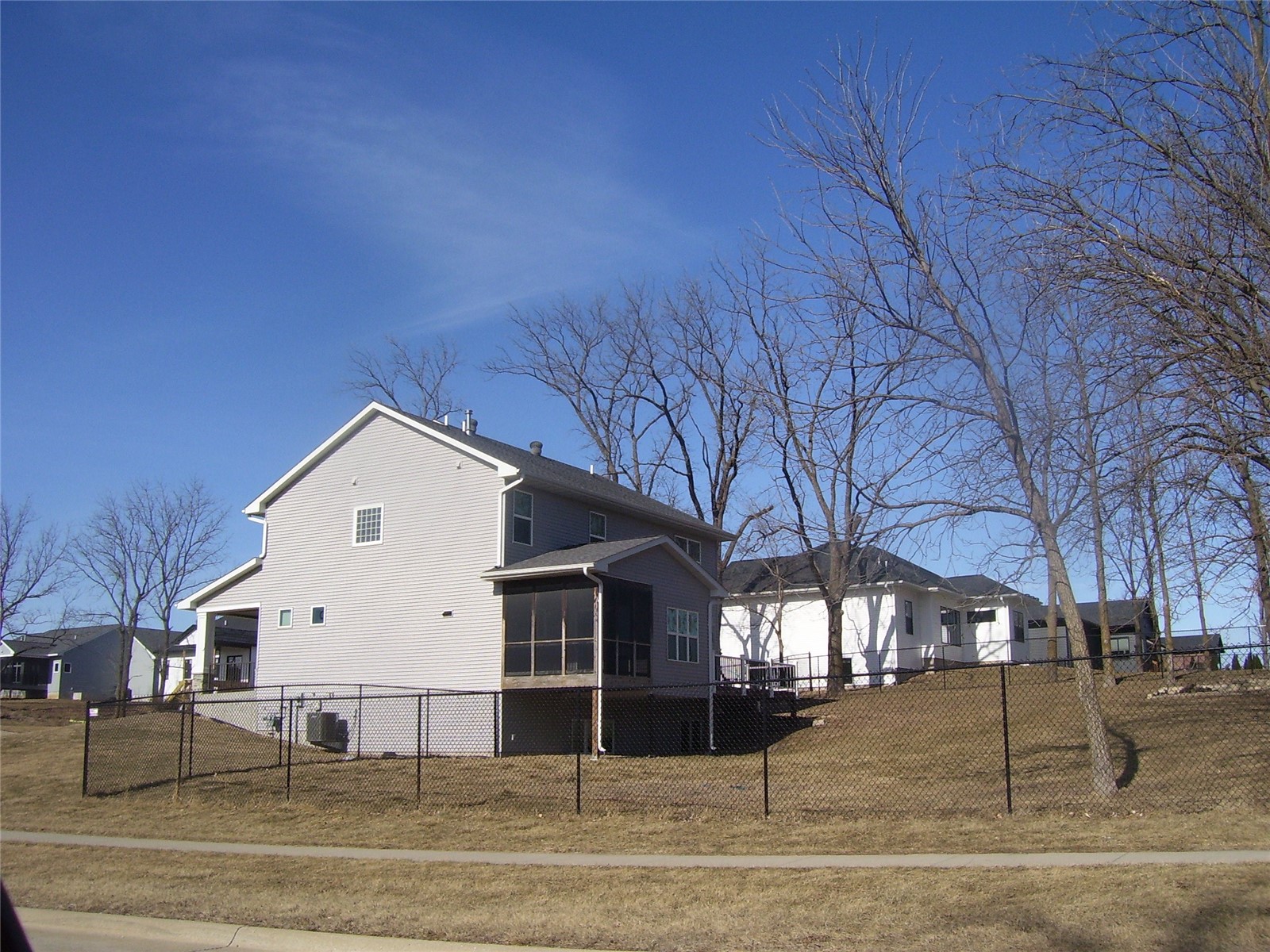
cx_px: 635
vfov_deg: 41.8
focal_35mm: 34
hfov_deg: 54.0
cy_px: 476
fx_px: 1247
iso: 80
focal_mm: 5.6
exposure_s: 1/1000
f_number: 4.8
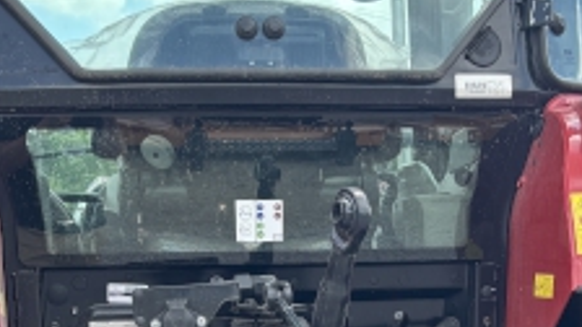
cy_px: 555
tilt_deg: -8.0
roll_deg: +1.0
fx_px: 1559
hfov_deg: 21.1
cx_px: 330
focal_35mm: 101
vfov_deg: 11.3
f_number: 1.6
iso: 50
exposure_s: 1/248
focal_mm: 5.96
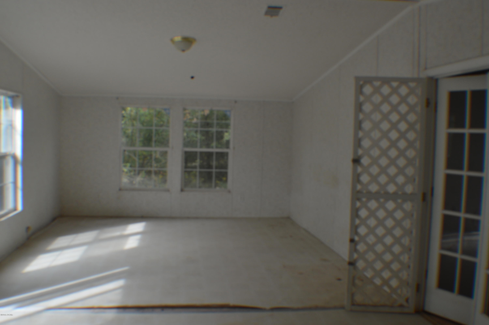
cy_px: 162
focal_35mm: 42
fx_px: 570
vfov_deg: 31.8
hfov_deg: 46.4
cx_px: 244
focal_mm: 28
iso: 220
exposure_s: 1/125
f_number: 5.6
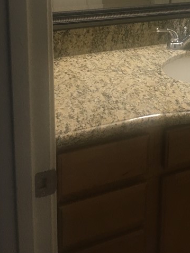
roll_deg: -1.5
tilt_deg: -11.1
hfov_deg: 22.6
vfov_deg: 29.4
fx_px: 454
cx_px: 198
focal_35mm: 62
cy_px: 7
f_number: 2.2
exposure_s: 1/30
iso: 40
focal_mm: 4.15
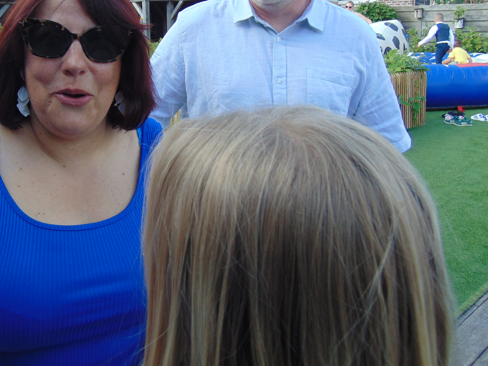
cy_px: 101
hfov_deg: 49.3
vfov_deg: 37.9
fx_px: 522
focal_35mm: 37
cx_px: 166
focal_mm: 4.5
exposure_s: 1/250
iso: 80
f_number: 3
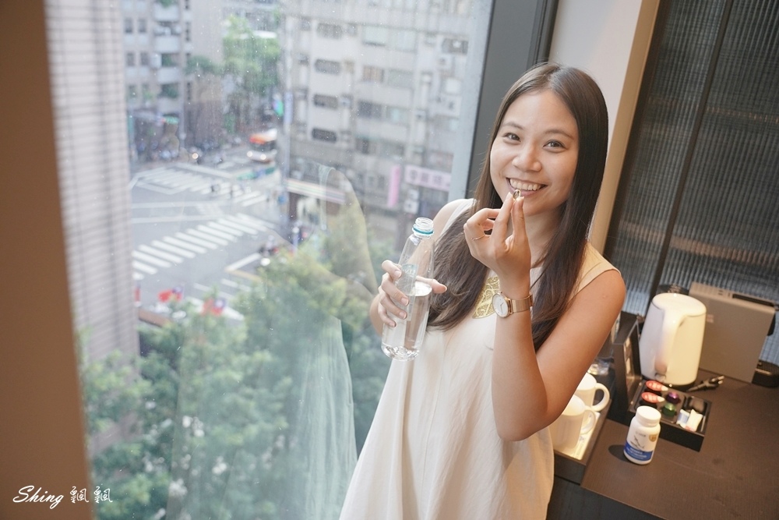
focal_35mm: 30
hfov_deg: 61.9
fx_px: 649
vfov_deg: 43.6
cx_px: 390
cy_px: 260
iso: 1250
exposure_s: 1/125
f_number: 4
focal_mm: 30
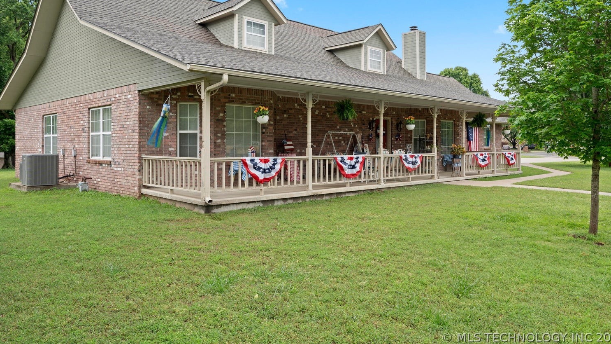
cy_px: 136
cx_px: 312
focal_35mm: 27
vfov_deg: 42.8
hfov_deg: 70.1
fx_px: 435
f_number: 8
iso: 200
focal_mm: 24.8
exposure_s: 1/6
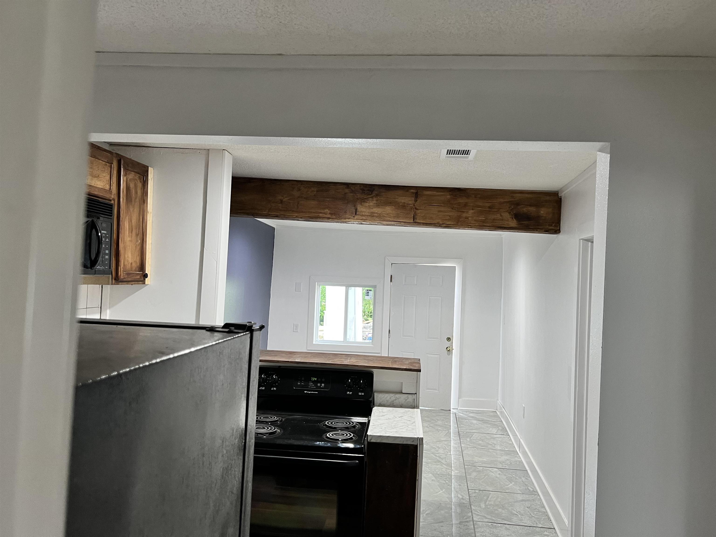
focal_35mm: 26
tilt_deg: -0.2
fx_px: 538
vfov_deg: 53.1
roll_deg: -3.2
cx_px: 358
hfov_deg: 67.3
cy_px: 268
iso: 200
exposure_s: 1/60
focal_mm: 5.7
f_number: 1.5
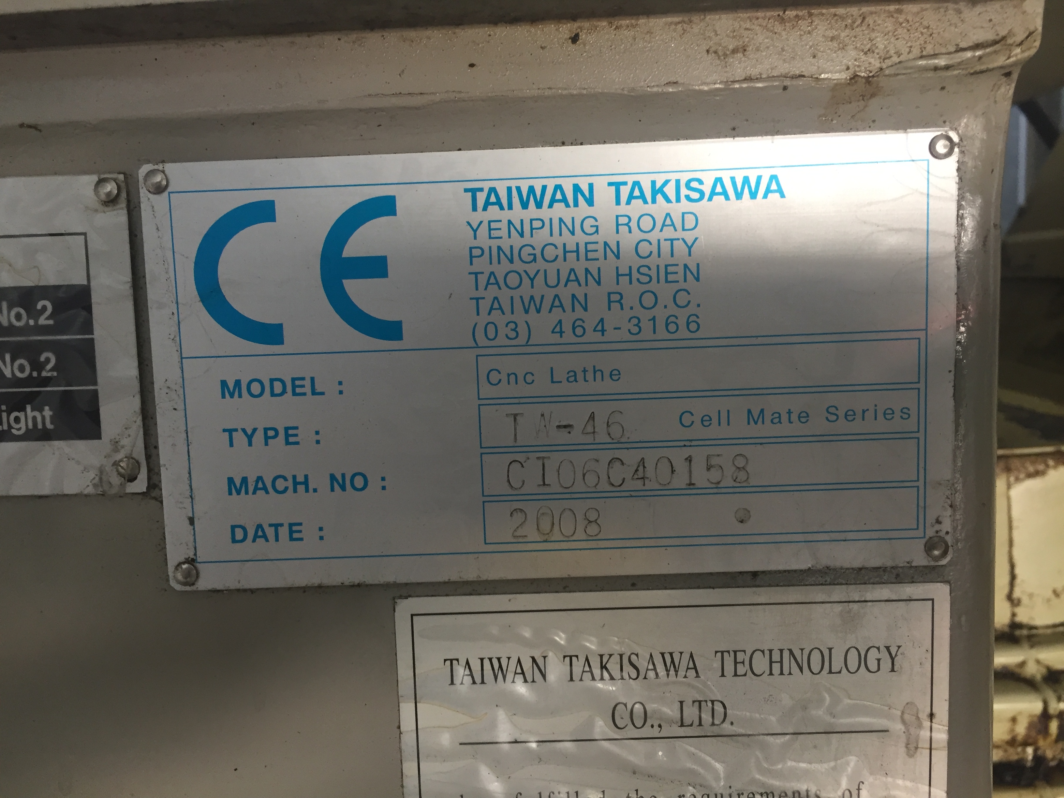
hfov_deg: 61.7
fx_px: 891
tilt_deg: -7.8
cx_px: 532
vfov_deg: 48.2
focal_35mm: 29
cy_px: 399
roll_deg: +1.9
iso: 125
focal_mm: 4.15
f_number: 2.2
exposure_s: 1/33
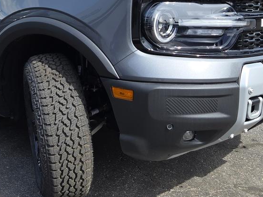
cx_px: 84
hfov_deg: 35.7
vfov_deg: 27.2
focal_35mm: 53
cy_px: 51
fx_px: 403
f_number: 1.8
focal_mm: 5.4
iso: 25
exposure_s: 1/984
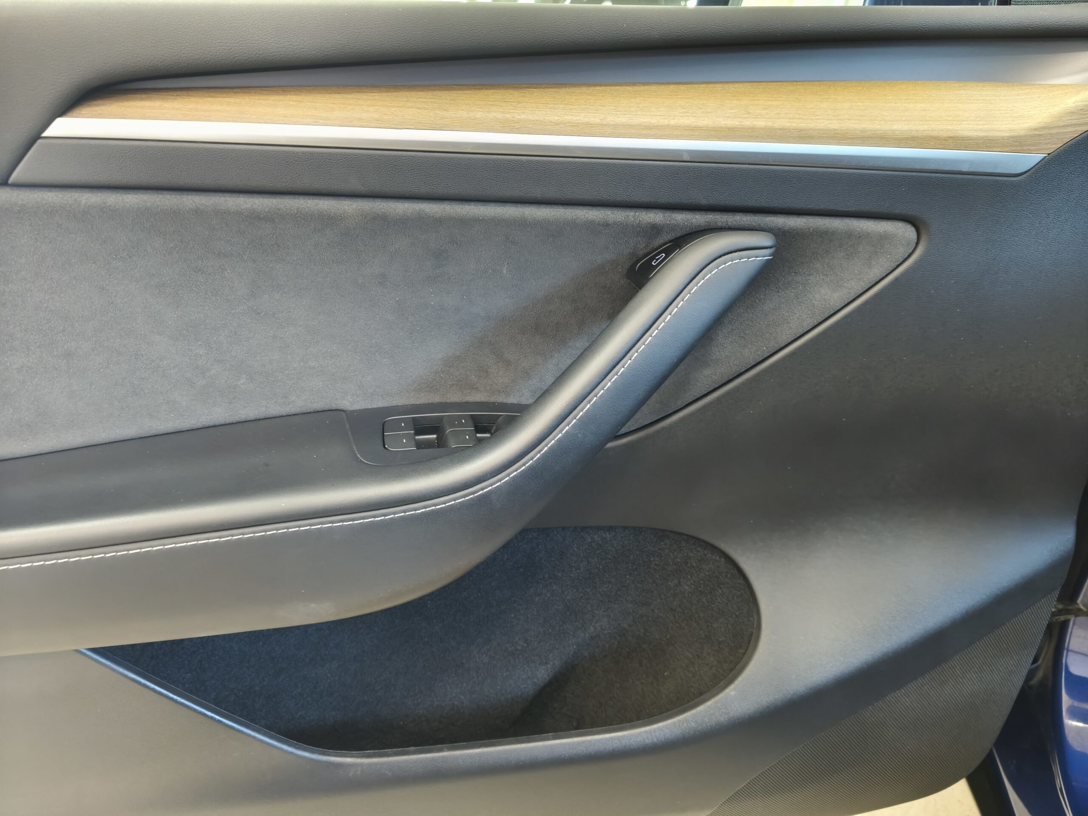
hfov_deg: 73.9
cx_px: 544
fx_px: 723
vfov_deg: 58.9
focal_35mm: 23
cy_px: 408
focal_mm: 5.35
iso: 2000
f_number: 1.7
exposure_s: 1/25
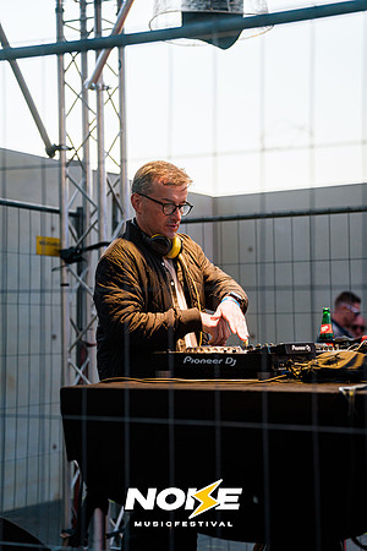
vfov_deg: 26.7
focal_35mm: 76
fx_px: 1162
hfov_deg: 17.9
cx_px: 184
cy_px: 276
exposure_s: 1/160
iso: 500
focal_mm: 76
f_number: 2.5
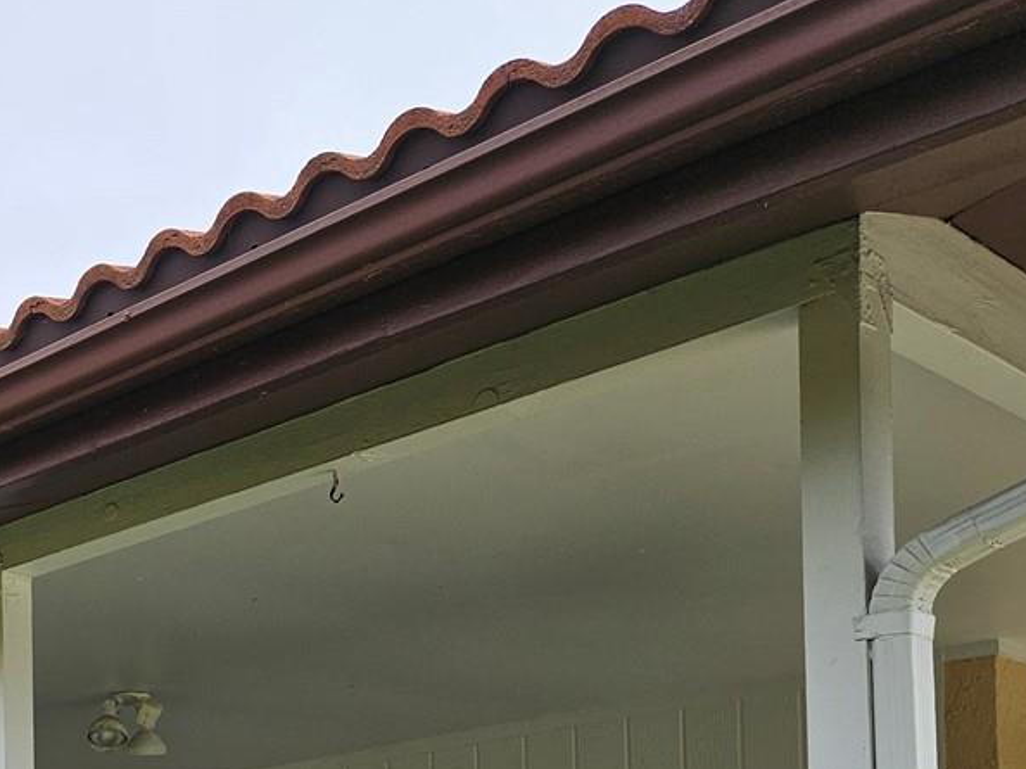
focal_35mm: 62
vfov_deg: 21.6
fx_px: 1837
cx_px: -143
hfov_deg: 28.0
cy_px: 973
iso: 25
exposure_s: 1/1441
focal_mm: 5.4
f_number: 1.8
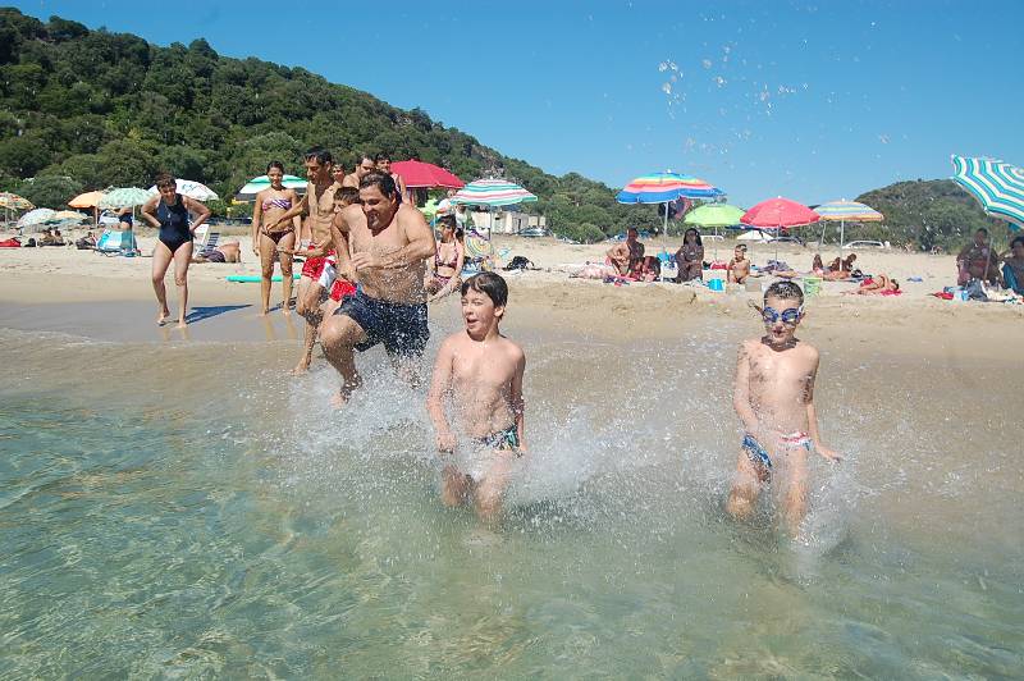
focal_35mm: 30
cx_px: 512
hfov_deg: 62.0
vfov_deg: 43.5
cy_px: 340
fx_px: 853
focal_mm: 20
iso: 200
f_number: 10
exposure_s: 1/400
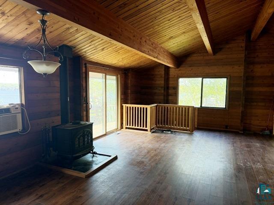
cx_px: 137
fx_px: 190
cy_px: 102
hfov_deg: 71.6
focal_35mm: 24
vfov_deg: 56.8
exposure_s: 1/114
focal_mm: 6.76
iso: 200
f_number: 1.78
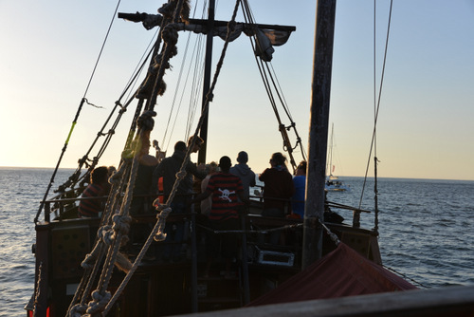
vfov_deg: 29.9
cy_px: 158
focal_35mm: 45
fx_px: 593
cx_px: 237
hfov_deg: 43.6
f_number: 8
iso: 160
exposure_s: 1/250
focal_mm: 45
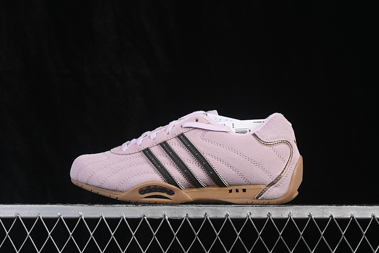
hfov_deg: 27.0
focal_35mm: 75
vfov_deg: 18.2
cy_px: 126
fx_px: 790
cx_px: 190
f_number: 8
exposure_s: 1/80
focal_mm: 50
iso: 160
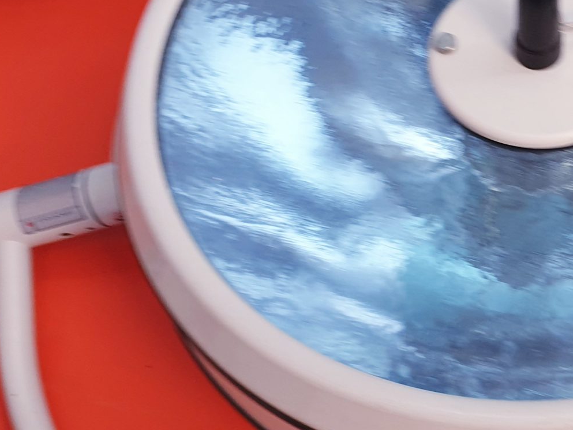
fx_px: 1109
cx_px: 630
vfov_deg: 21.9
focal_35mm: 67
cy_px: 218
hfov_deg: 26.7
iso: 50
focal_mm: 4.3
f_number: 2.4
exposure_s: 1/100
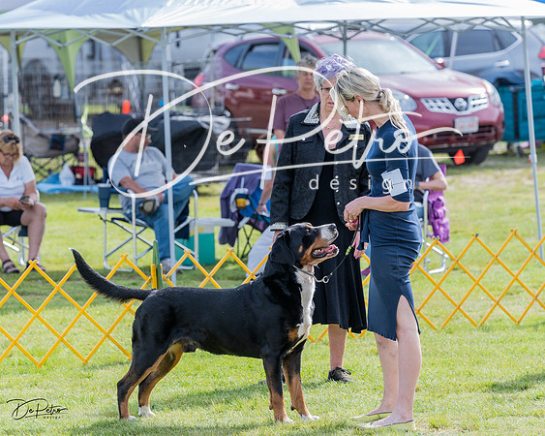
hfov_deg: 9.1
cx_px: 247
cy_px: 217
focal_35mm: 212
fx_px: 3416
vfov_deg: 7.3
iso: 1000
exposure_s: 1/1250
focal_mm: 187
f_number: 5.6
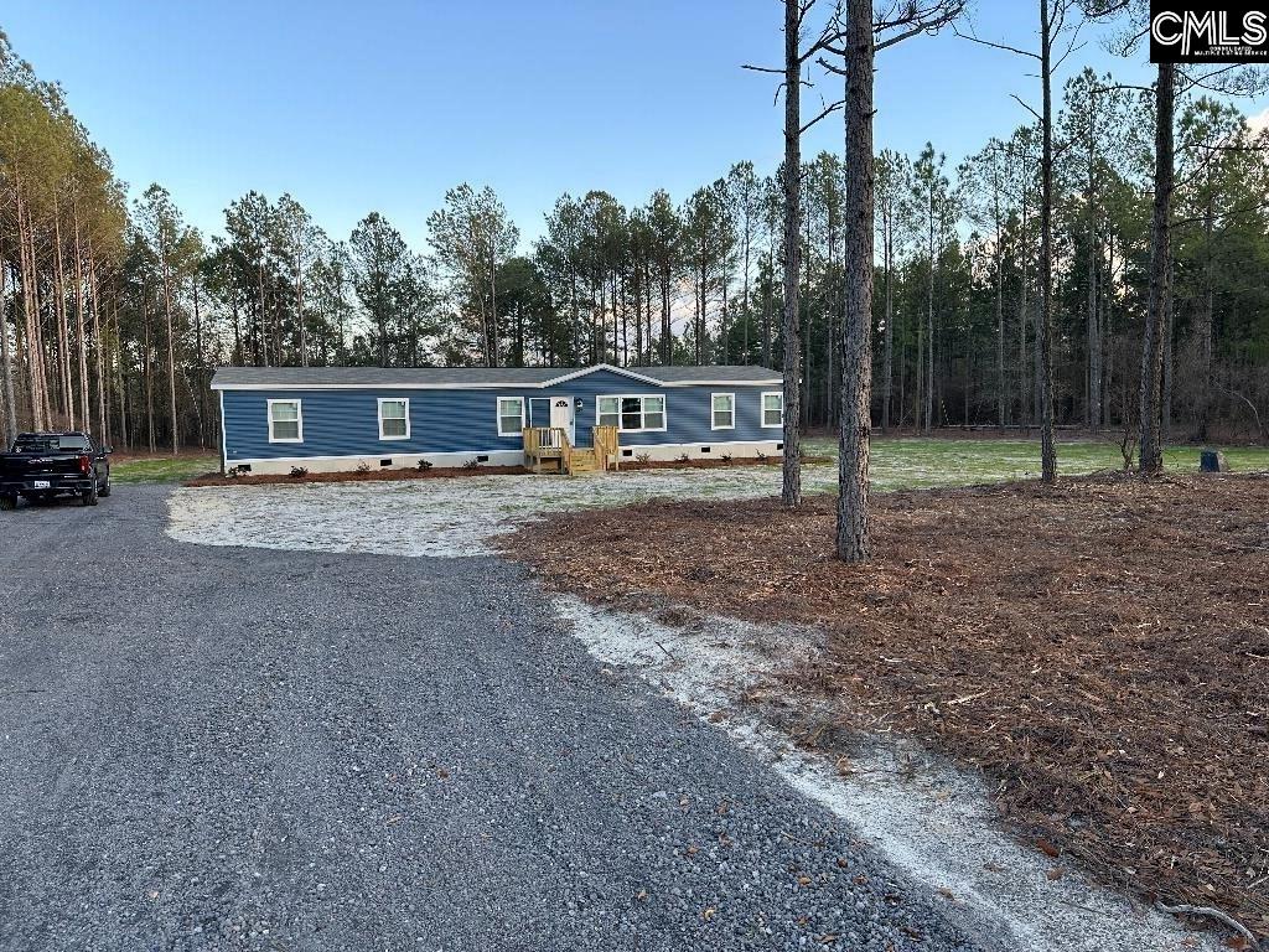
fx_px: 880
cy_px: 476
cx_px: 634
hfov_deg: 71.6
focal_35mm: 24
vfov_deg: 56.8
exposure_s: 1/431
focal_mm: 6.86
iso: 80
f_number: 1.78
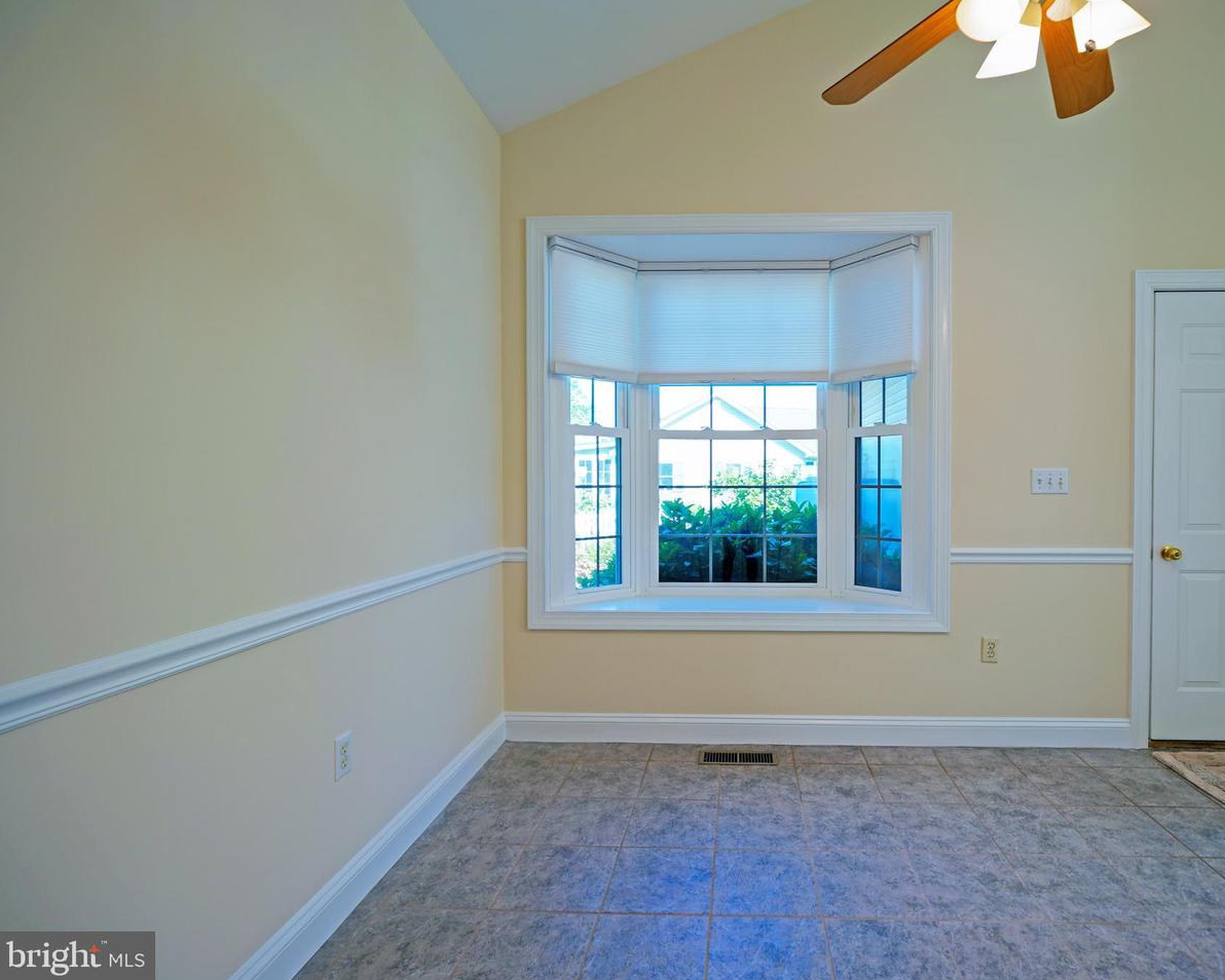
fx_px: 616
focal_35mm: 17
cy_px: 491
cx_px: 735
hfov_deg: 88.5
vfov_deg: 77.0
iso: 100
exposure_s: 1/40
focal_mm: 10
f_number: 3.2
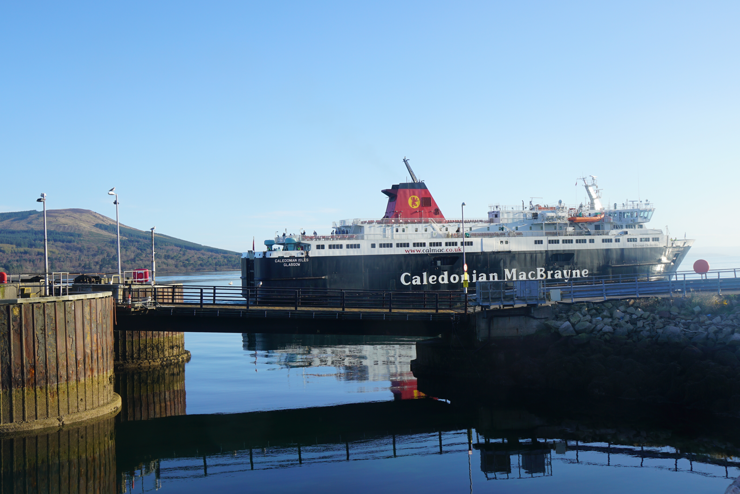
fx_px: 740
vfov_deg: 36.9
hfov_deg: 53.1
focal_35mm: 36
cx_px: 370
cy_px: 247
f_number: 10
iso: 100
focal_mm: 24
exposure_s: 1/80
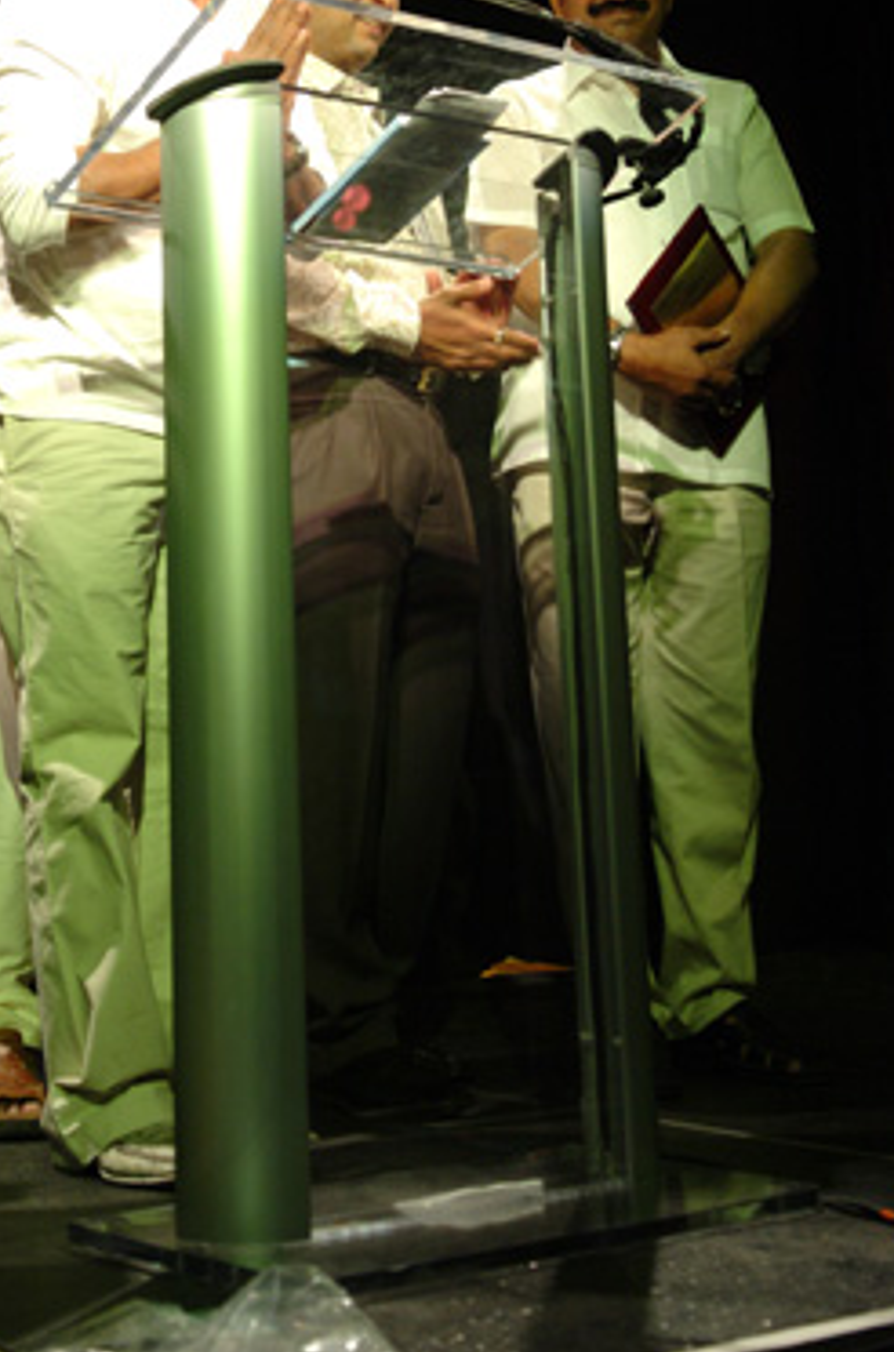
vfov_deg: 33.6
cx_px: 213
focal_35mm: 58
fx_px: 2173
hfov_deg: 23.0
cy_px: 269
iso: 400
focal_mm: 24
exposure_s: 1/100
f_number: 2.8
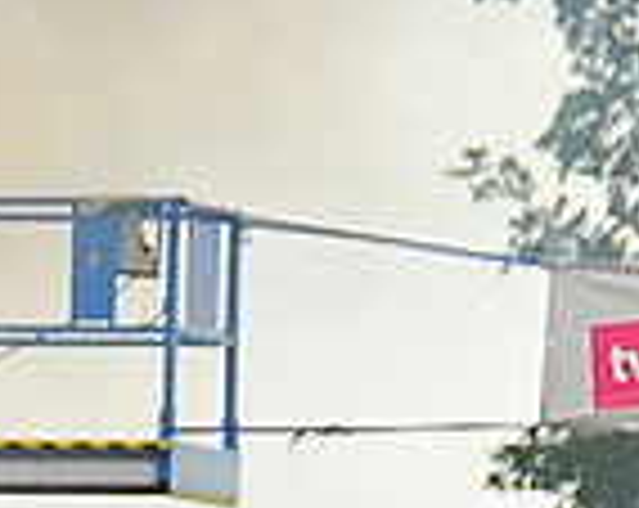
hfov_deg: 1.5
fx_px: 23995
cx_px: -684
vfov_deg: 1.2
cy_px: 1443
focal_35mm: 1271
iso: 640
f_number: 5.6
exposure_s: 1/800
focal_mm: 125
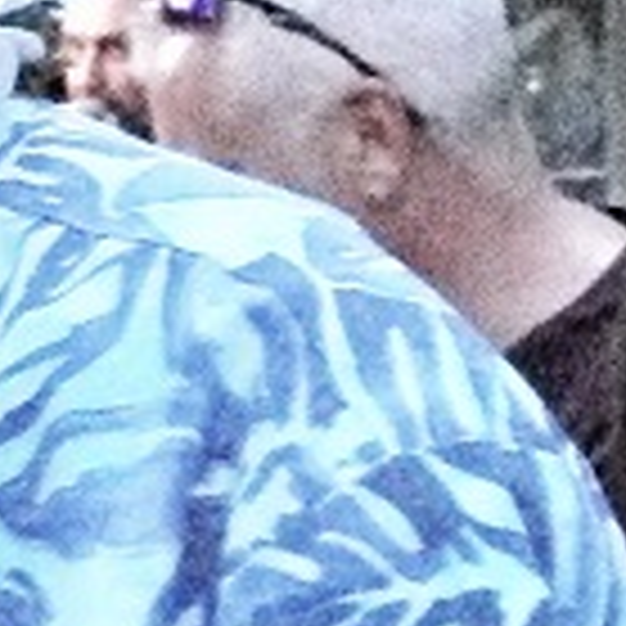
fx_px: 4317
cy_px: 468
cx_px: -518
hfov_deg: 8.0
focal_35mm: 211
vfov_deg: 8.3
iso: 800
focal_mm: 6
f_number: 2.8
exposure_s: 1/13
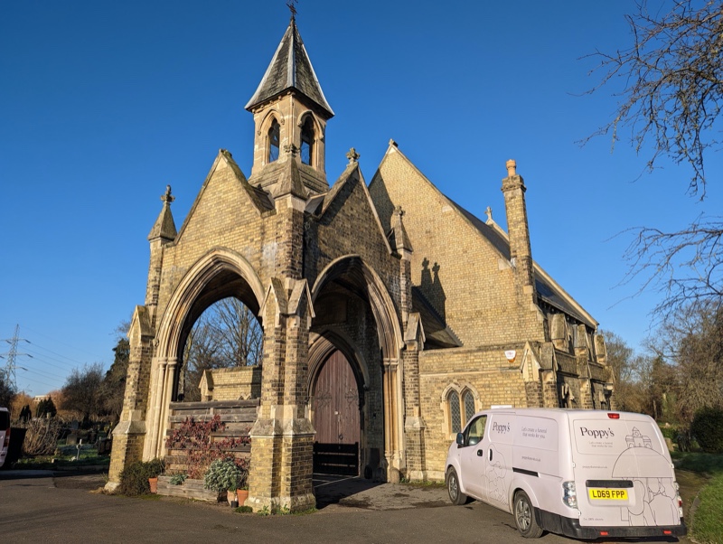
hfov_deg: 71.5
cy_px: 272
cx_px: 362
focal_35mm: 24
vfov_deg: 56.9
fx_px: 502
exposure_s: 1/2358
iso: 46
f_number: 1.85
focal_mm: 6.81
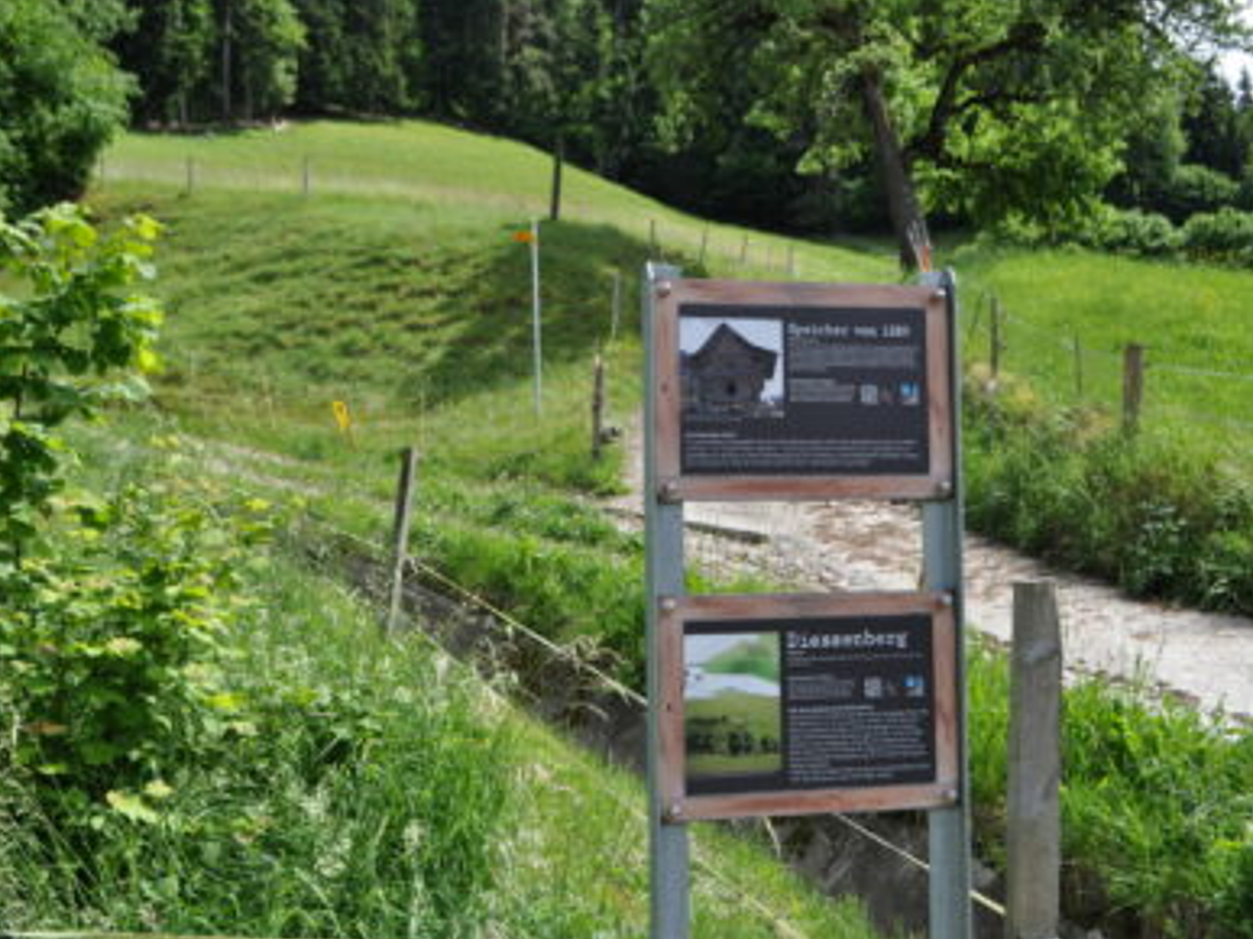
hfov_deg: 50.0
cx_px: 547
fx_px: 1339
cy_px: 473
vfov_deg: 38.6
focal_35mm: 37
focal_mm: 22
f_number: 9
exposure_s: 1/320
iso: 200
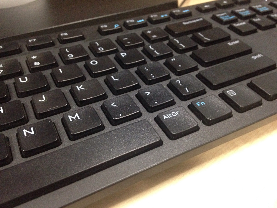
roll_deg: +1.5
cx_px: 138
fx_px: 264
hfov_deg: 55.4
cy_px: 104
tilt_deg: -38.9
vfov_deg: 42.9
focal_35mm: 33
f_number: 2.4
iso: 640
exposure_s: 1/15
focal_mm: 4.12
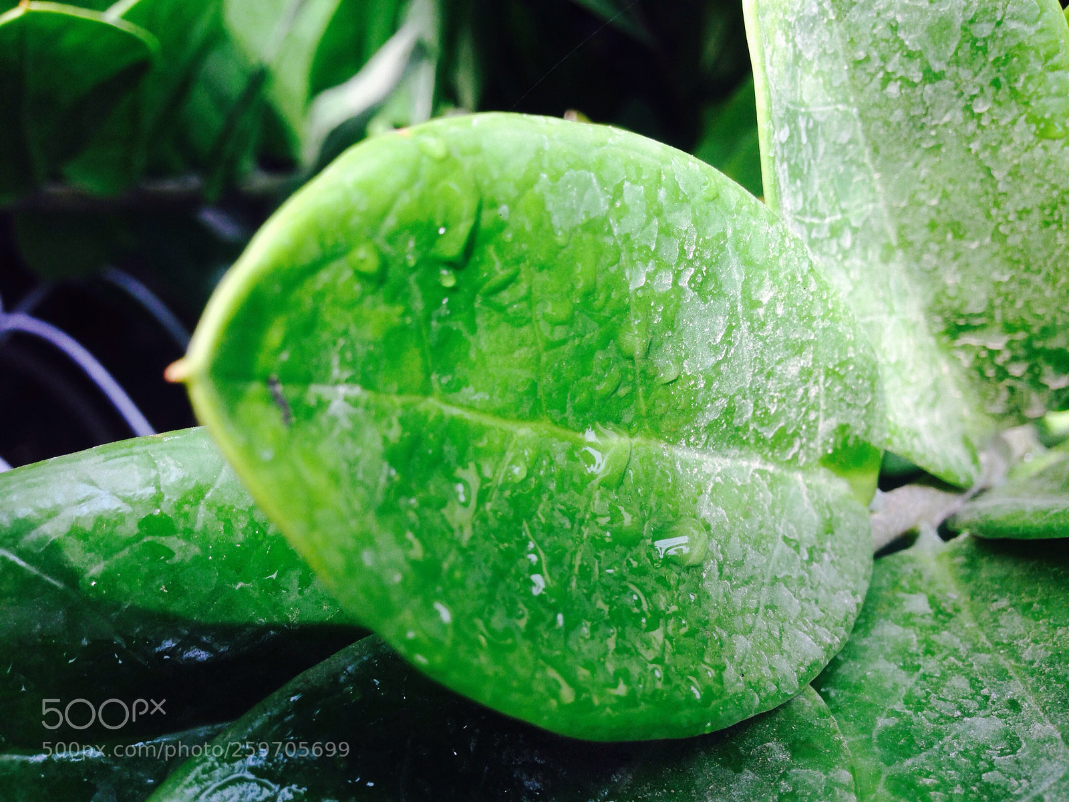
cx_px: 534
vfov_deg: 42.9
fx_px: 1019
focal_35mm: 33
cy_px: 401
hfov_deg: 55.4
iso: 50
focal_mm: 4.12
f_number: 2.4
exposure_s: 1/272
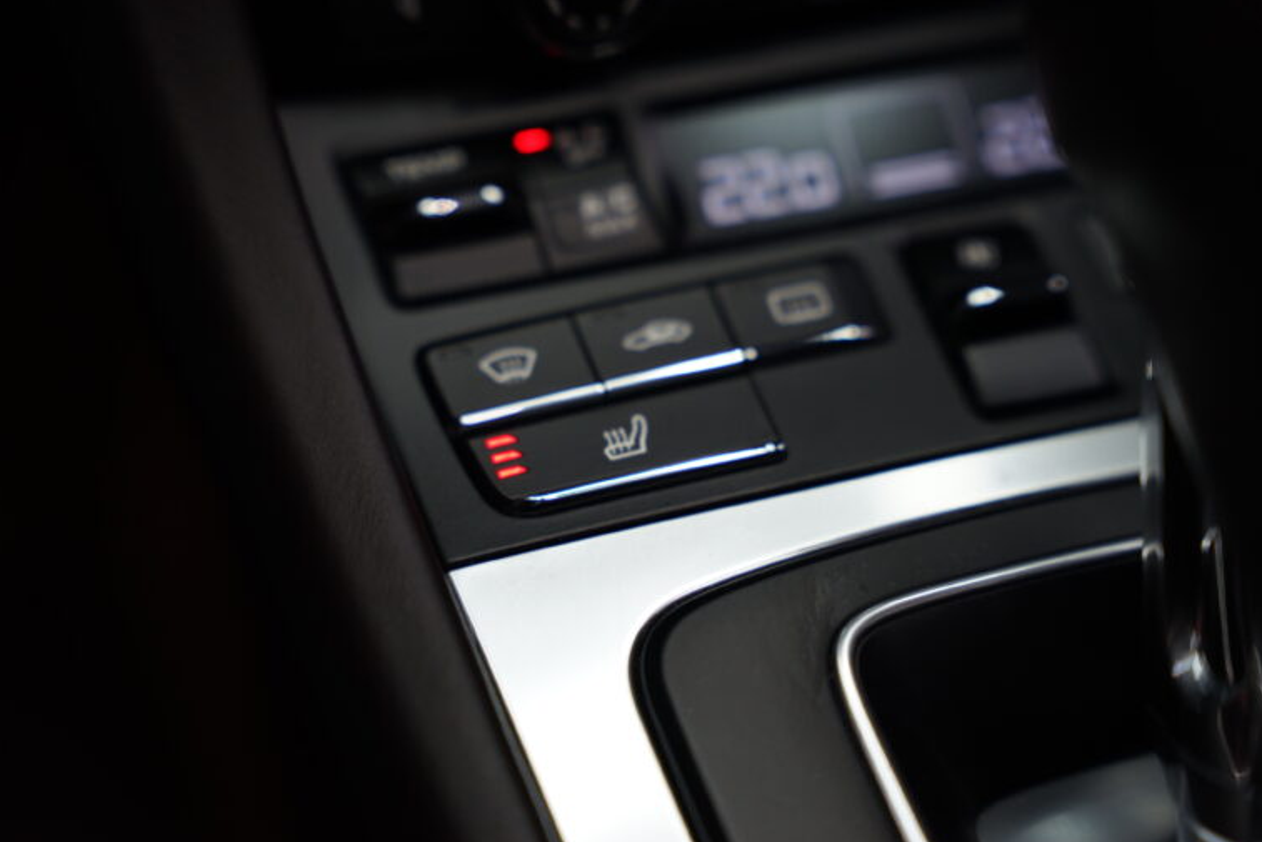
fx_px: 2489
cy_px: 420
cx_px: 628
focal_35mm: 71
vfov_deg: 19.2
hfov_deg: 28.4
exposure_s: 1/80
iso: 640
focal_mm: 70
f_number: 2.8
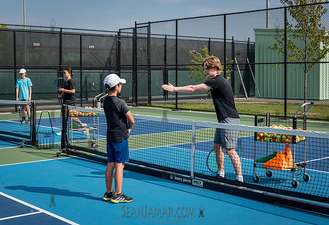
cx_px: 182
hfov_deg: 36.5
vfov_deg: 25.4
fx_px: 498
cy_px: 102
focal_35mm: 54
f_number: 4.5
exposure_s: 1/2500
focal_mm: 48
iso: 320
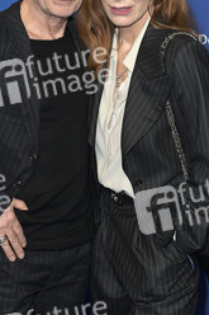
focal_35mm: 84
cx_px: 84
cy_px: 141
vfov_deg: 24.2
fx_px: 732
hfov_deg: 16.2
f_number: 5.6
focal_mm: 52
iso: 1000
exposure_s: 1/250
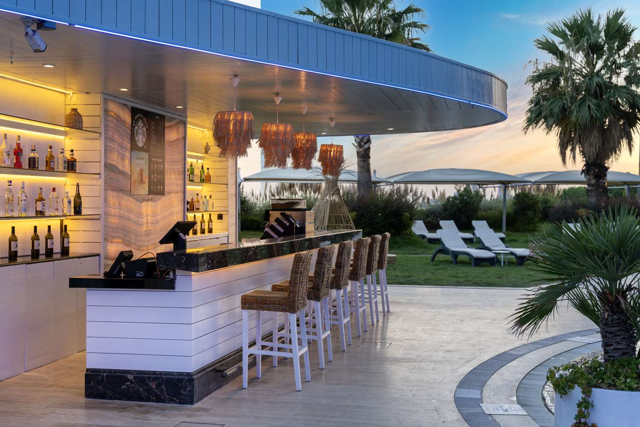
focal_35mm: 44
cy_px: 214
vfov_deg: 30.5
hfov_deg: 44.5
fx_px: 782
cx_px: 320
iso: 160
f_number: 4
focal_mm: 44
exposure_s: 1/50
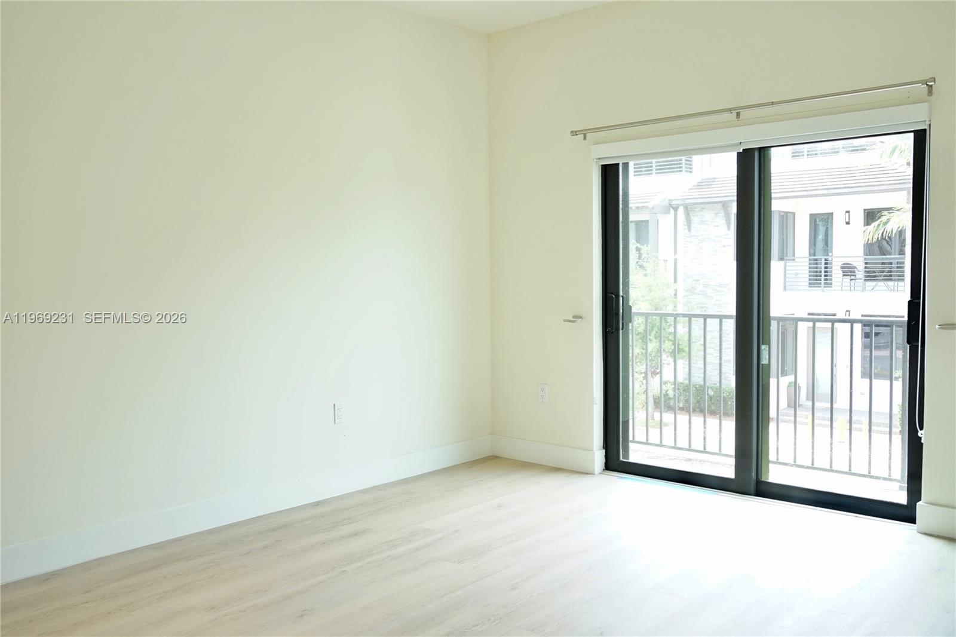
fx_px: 823
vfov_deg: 42.3
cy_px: 318
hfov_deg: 60.3
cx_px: 478
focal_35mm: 31
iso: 320
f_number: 4
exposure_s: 1/60
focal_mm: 21
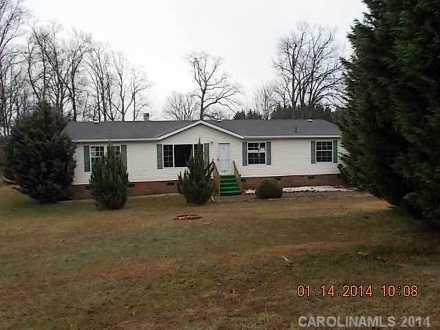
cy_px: 165
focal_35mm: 34
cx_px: 220
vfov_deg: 41.8
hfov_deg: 54.0
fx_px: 432
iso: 80
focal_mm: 6
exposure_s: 1/125
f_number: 3.6
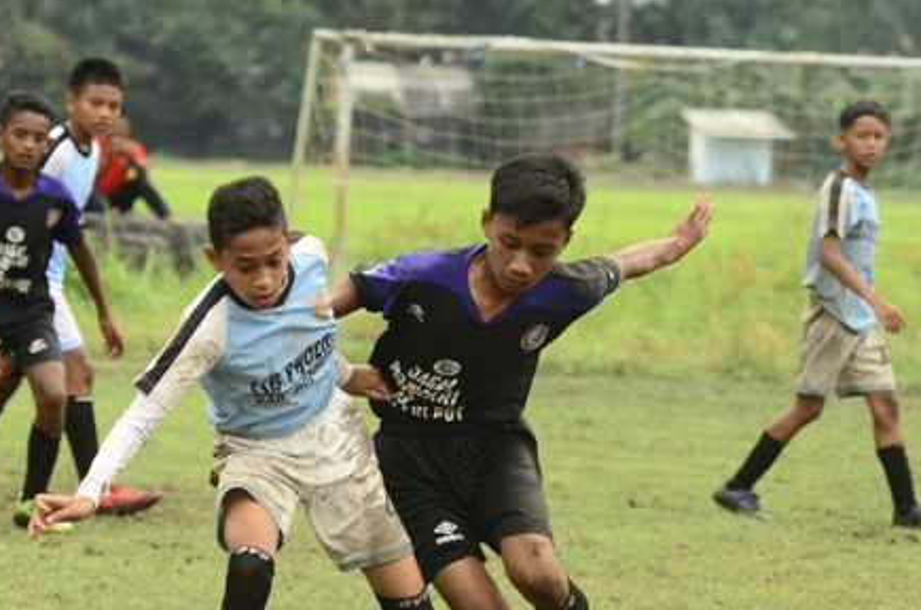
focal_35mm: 269
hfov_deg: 7.7
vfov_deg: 5.1
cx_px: 349
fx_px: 6867
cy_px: 381
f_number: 4.8
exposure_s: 1/800
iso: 500
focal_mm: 122
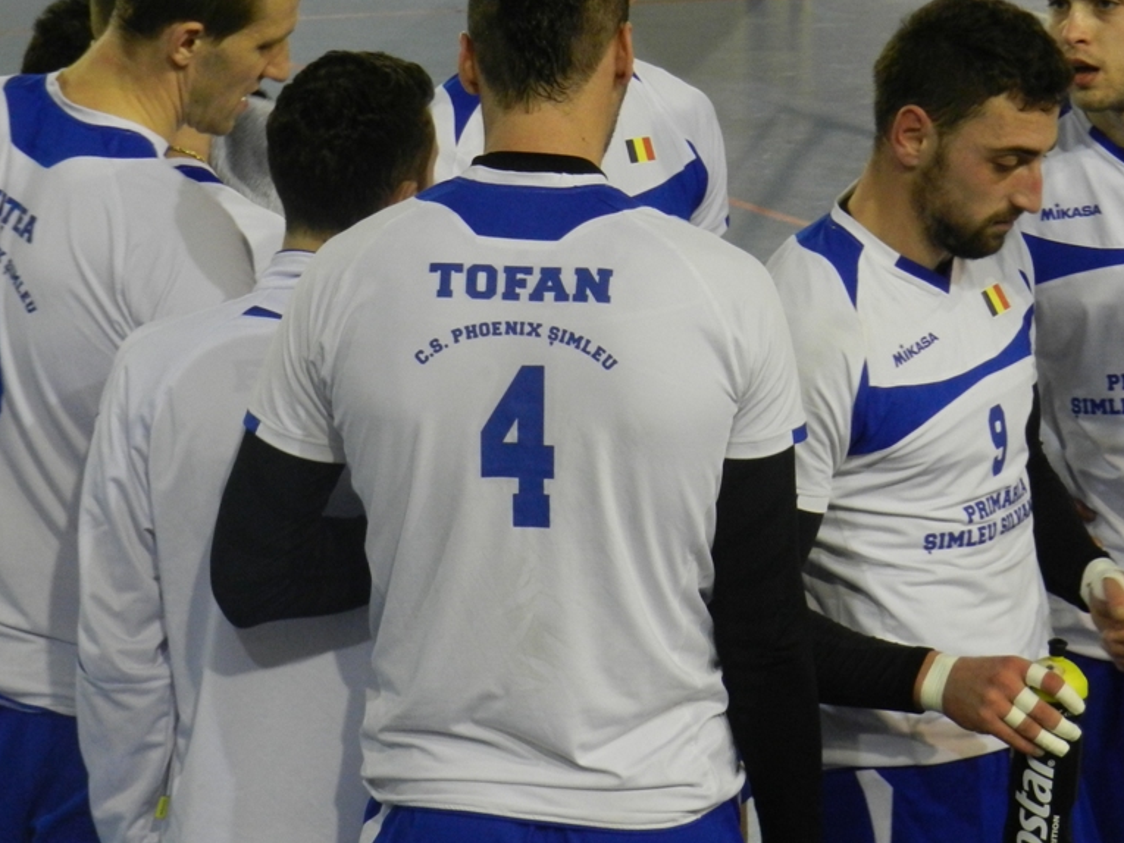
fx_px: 6300
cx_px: 720
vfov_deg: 7.7
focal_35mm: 194
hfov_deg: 10.2
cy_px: 323
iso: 640
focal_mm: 25.7
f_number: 5.1
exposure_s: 1/50
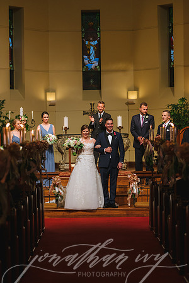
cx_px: 94
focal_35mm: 110
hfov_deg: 12.5
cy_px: 142
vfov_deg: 18.6
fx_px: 866
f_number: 2.8
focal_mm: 110
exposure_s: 1/160
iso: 1600
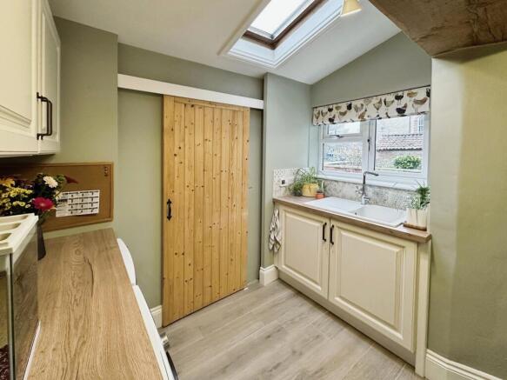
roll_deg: +0.1
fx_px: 205
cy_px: 190
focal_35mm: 14
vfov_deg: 85.7
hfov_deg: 102.1
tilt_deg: -5.9
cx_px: 254
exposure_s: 1/99
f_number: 2.2
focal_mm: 2.22
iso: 320
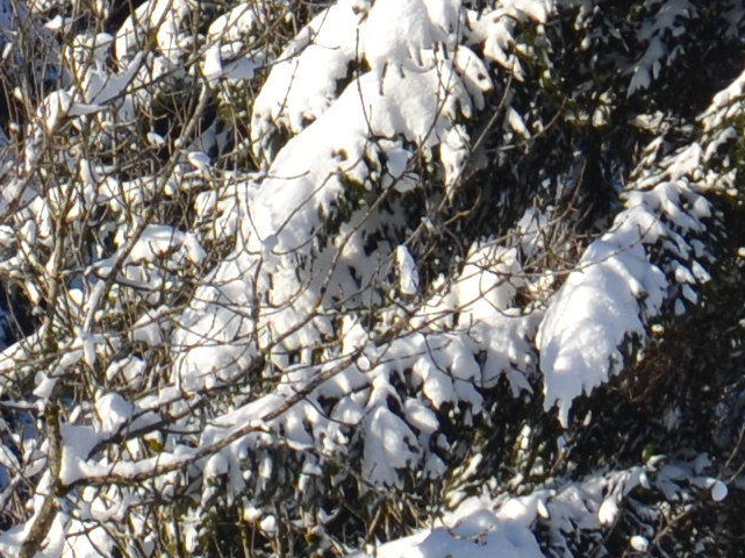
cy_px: -778
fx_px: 30124
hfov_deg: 1.4
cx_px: -330
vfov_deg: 1.1
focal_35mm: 1400
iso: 100
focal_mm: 135
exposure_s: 1/400
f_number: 7.1
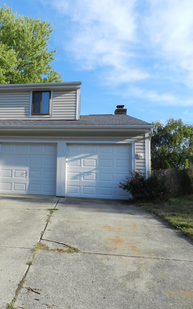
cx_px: 7
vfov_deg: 58.1
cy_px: 154
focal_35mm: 33
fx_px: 278
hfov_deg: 35.3
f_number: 3.4
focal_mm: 4
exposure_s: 1/1000
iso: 160
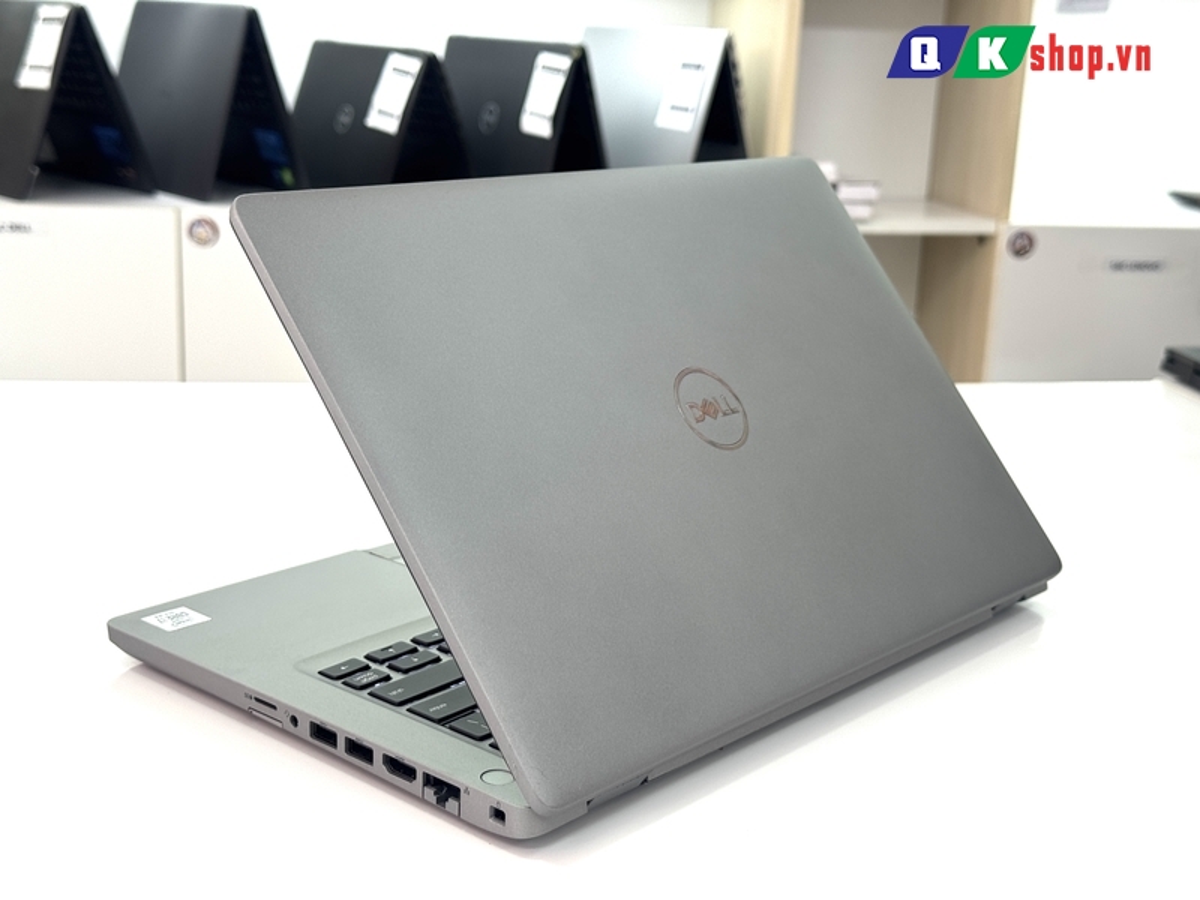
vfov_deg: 30.3
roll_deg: -1.9
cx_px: 600
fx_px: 1664
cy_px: 450
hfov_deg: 39.7
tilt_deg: -15.4
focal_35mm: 48
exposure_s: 1/121
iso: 64
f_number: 1.78
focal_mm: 6.76
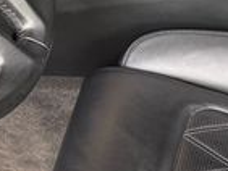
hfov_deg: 15.2
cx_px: 429
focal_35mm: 109
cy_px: 247
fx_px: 719
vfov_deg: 13.0
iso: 200
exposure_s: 1/115
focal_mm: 6.76
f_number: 1.78
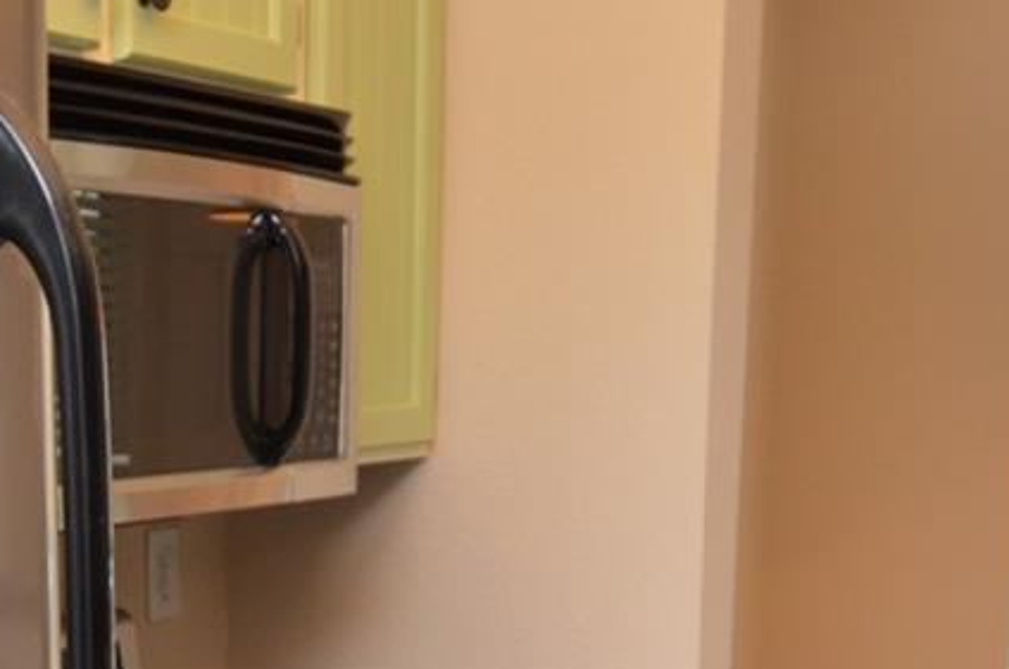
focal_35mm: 68
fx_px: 1902
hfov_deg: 29.3
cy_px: 846
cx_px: 267
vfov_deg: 18.7
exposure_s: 1/60
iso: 400
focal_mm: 12
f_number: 4
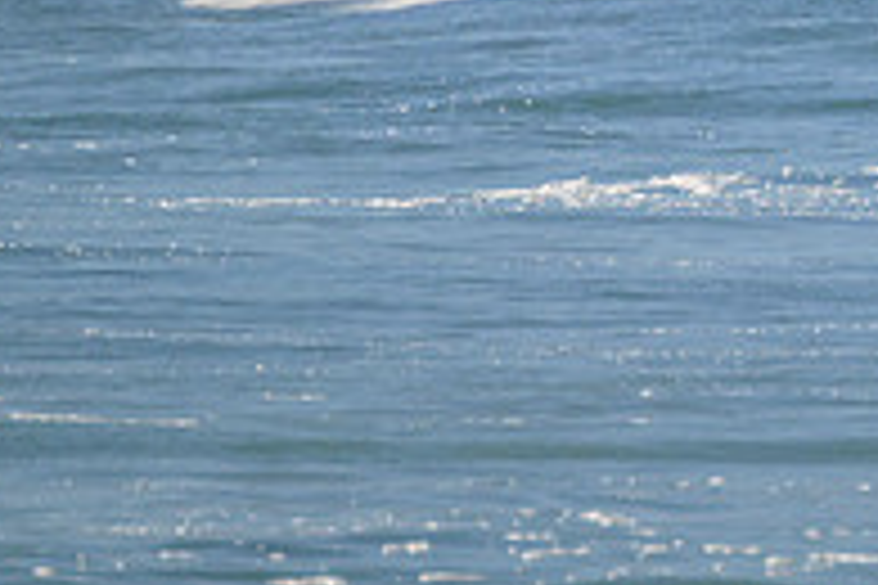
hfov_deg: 0.9
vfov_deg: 0.6
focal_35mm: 2384
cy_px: -205
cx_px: 1274
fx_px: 58139
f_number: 11
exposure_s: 1/2000
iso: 500
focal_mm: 800
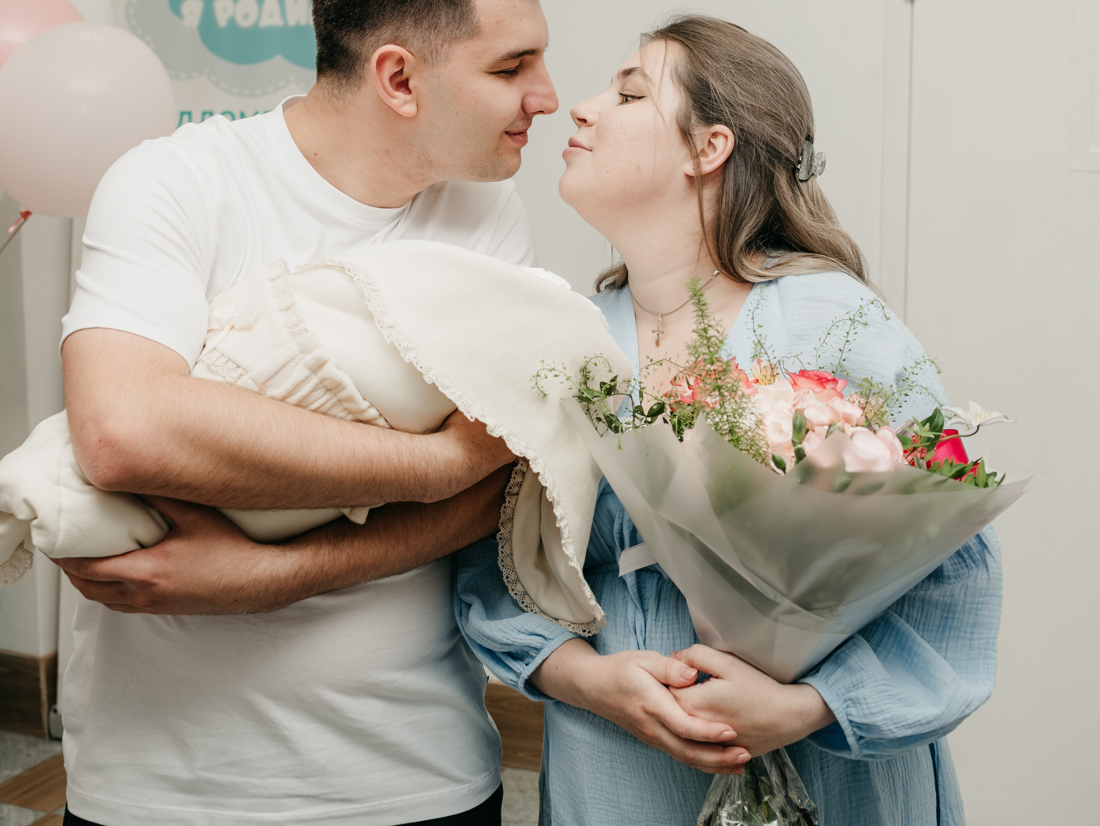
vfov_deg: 26.5
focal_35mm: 55
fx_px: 1749
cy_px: 303
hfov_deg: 34.8
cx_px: 647
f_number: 4.5
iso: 100
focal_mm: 35
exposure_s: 1/160
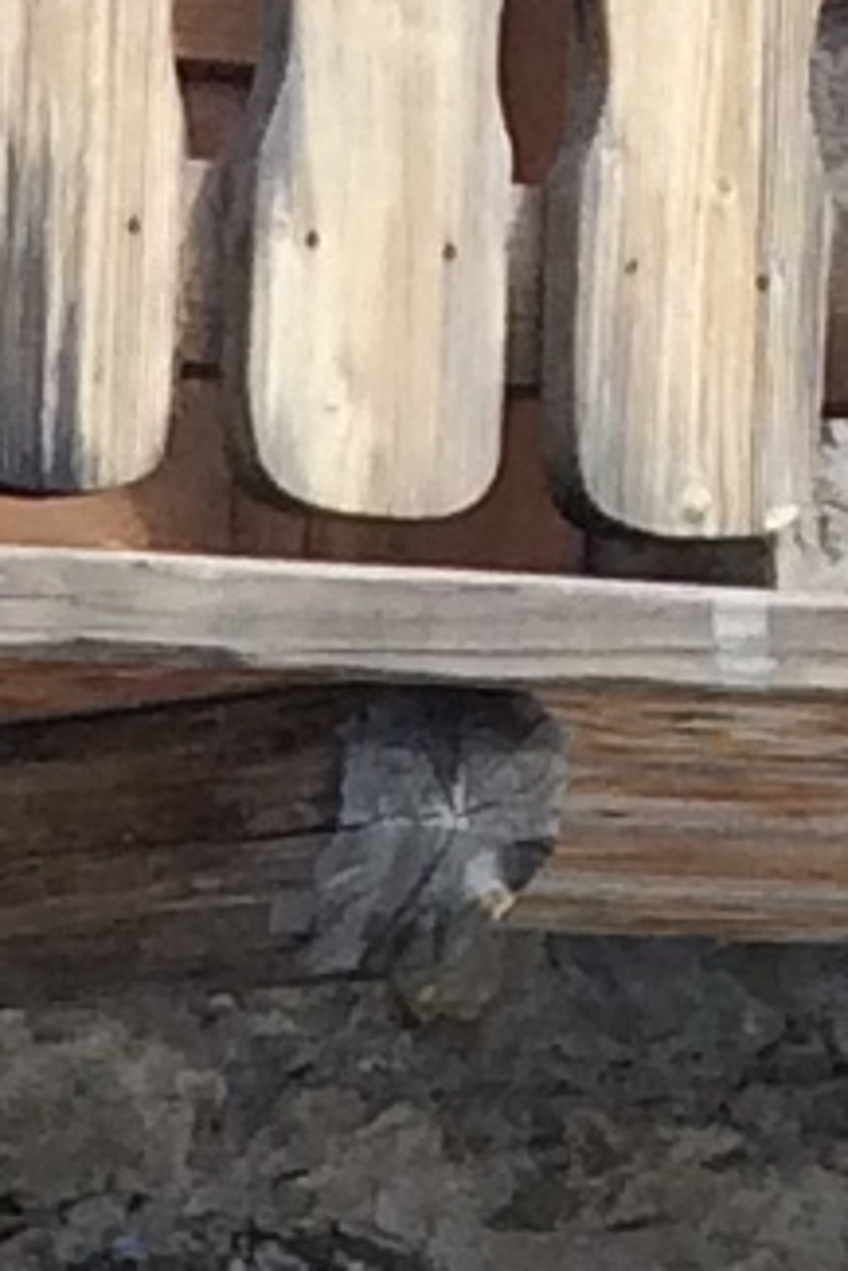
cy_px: 3891
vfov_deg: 6.2
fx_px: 10694
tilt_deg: -8.9
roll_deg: +0.2
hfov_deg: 4.3
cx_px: -1852
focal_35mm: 303
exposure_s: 1/1244
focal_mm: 4.15
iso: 32
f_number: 2.2
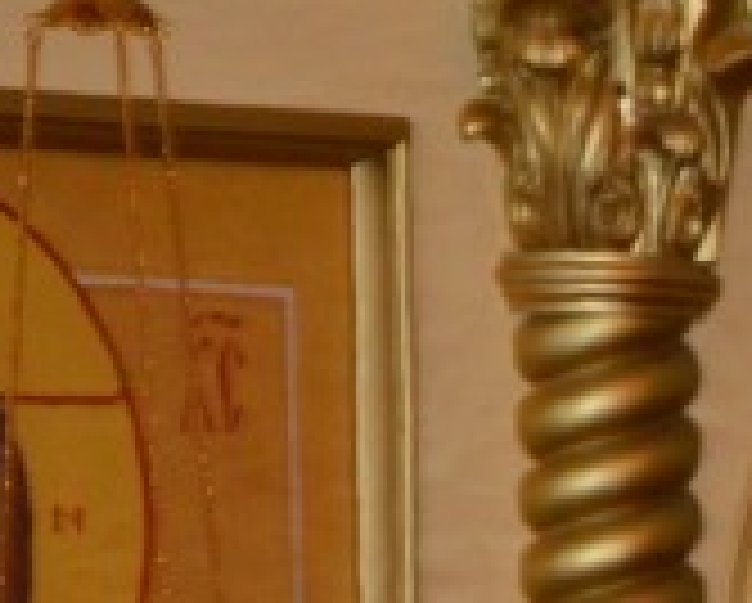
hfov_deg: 4.4
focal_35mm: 430
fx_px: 9581
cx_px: 1806
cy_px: 1138
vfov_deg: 3.6
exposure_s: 1/60
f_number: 5
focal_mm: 50
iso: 1000
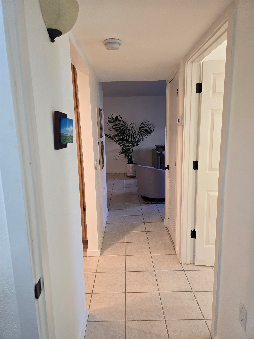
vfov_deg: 73.9
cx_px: 127
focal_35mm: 23
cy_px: 170
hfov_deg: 58.9
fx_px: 225
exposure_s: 1/120
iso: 400
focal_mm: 6.3
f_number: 1.7
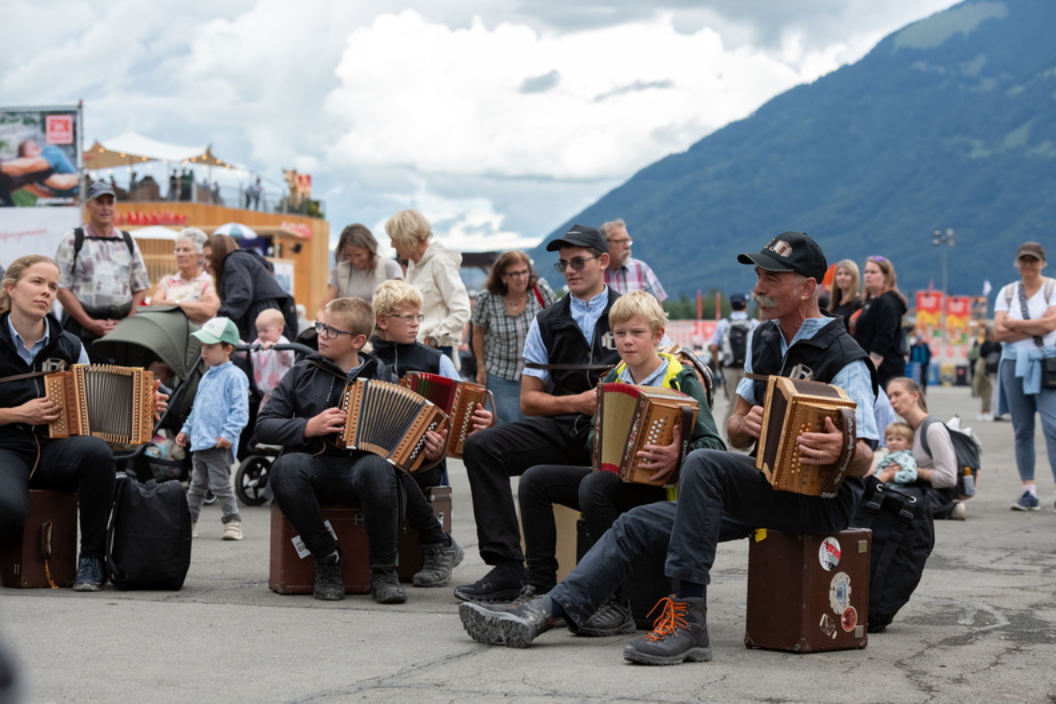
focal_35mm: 98
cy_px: 352
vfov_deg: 14.0
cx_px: 528
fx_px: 2874
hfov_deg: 20.8
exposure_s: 1/1250
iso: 800
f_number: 5.6
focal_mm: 98
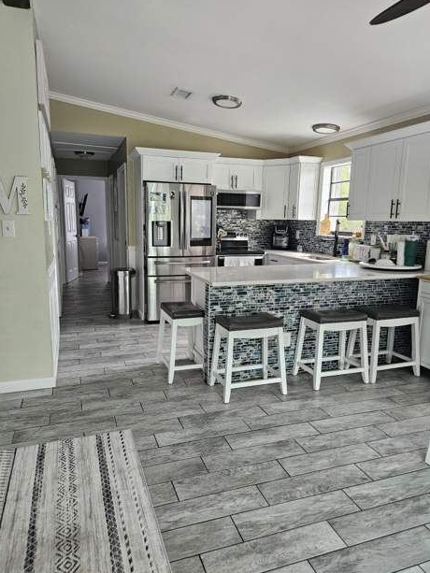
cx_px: 215
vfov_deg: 71.6
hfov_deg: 56.8
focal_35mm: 24
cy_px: 281
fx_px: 397
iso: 400
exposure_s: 1/170
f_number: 1.8
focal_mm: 5.4
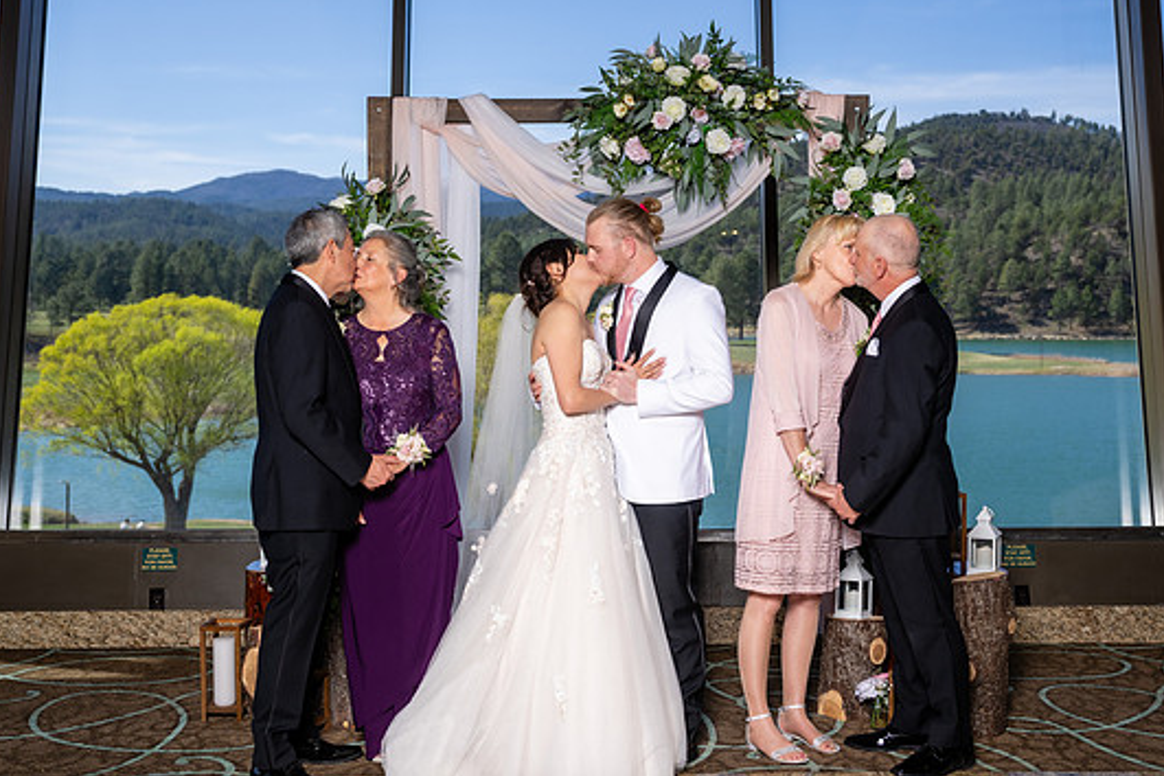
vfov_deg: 28.6
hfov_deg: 41.9
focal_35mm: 47
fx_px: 1520
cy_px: 386
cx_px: 609
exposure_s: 1/400
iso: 100
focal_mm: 37
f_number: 4
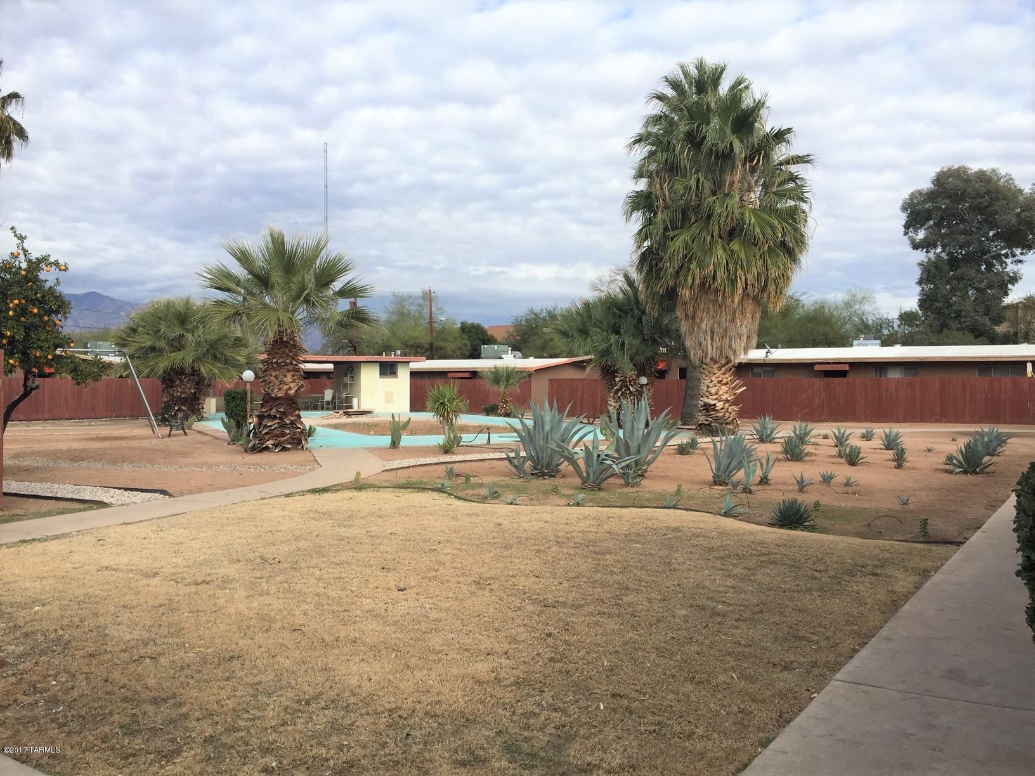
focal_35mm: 29
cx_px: 518
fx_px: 867
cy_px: 388
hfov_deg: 61.7
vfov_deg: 48.2
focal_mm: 4.15
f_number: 2.2
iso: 32
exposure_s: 1/1412
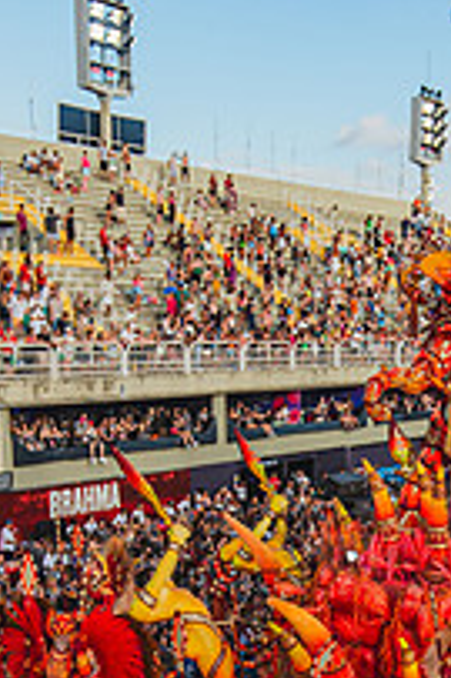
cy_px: 588
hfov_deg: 22.3
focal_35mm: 60
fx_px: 1129
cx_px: 361
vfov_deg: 32.1
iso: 200
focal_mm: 27
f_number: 4
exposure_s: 1/3200
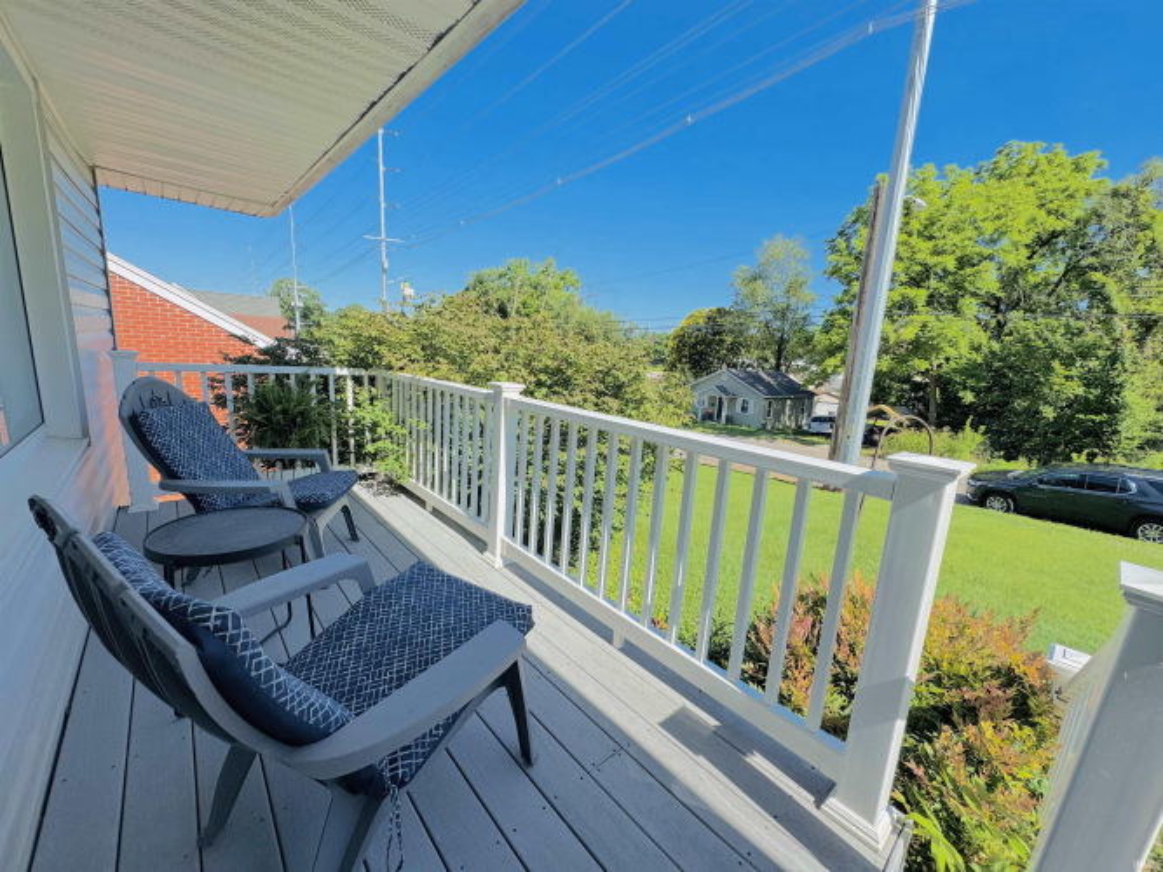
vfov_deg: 85.7
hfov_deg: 102.1
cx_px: 582
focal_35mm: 14
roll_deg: -3.9
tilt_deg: -10.8
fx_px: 470
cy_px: 436
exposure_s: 1/1256
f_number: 2.2
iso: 50
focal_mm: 2.22
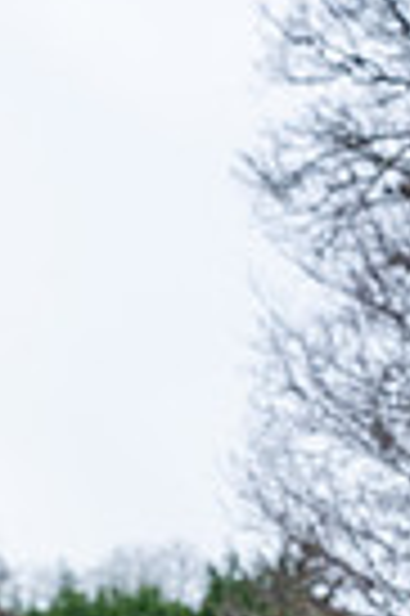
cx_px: -122
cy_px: 836
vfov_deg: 8.8
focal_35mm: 230
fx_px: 3939
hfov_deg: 5.9
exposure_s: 1/1000
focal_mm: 70
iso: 1000
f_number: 3.5
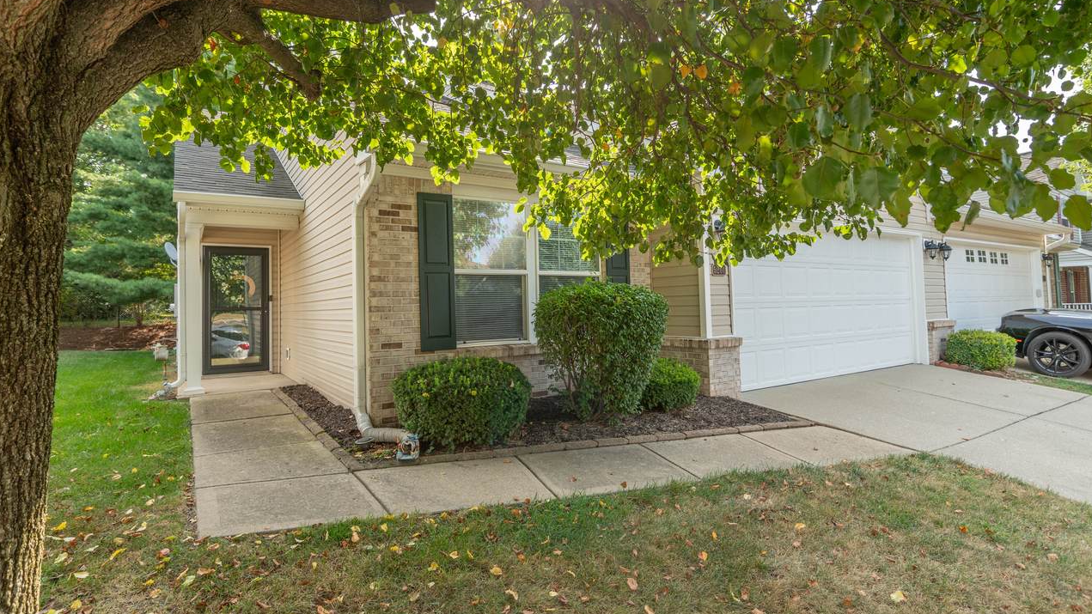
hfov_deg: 89.6
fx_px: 550
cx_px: 545
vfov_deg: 58.3
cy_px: 286
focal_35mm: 19
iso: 80
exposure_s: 1/50
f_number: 8
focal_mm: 18
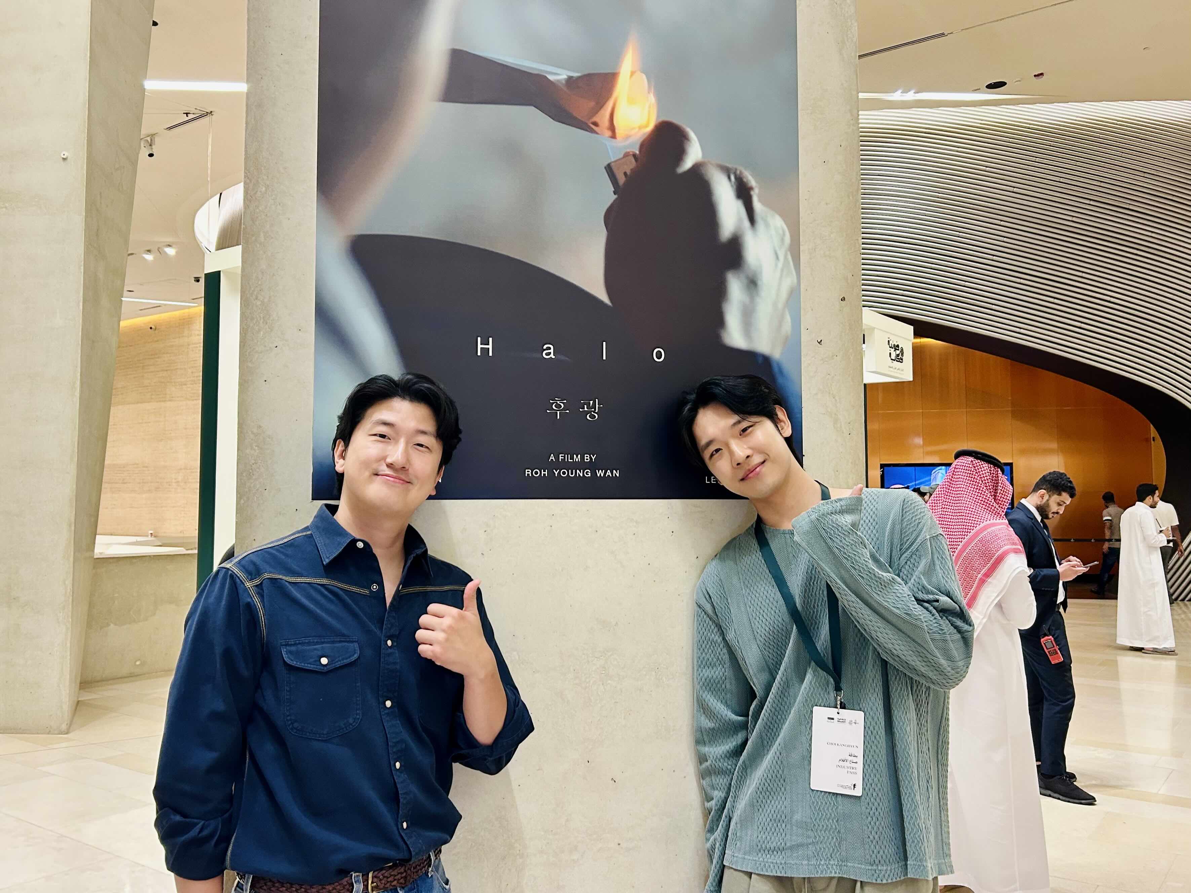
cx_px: 596
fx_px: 894
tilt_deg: +3.9
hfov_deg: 67.3
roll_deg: +0.7
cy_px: 446
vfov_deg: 53.1
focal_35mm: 26
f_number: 1.5
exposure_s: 1/60
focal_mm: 5.7
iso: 160
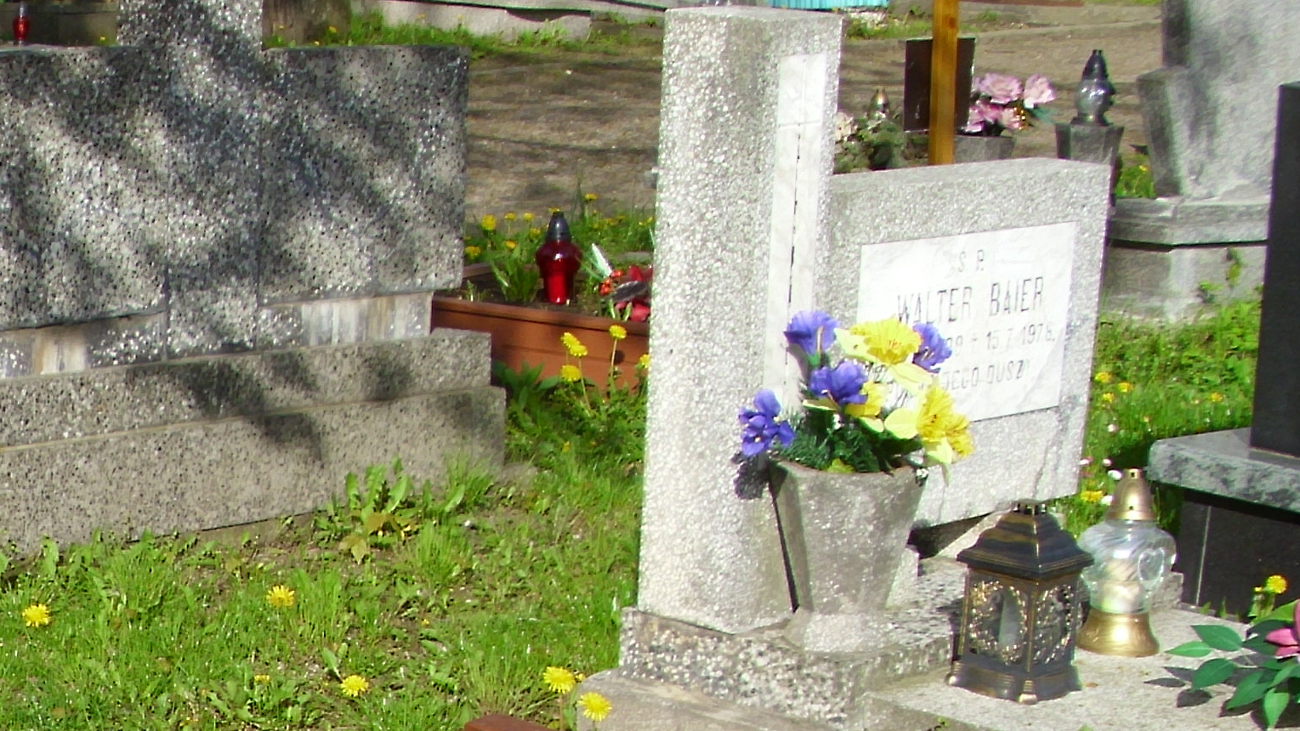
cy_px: 1128
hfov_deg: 22.8
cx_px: 99
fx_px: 3137
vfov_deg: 12.6
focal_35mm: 91
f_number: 4.3
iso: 50
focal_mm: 6.2
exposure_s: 1/317
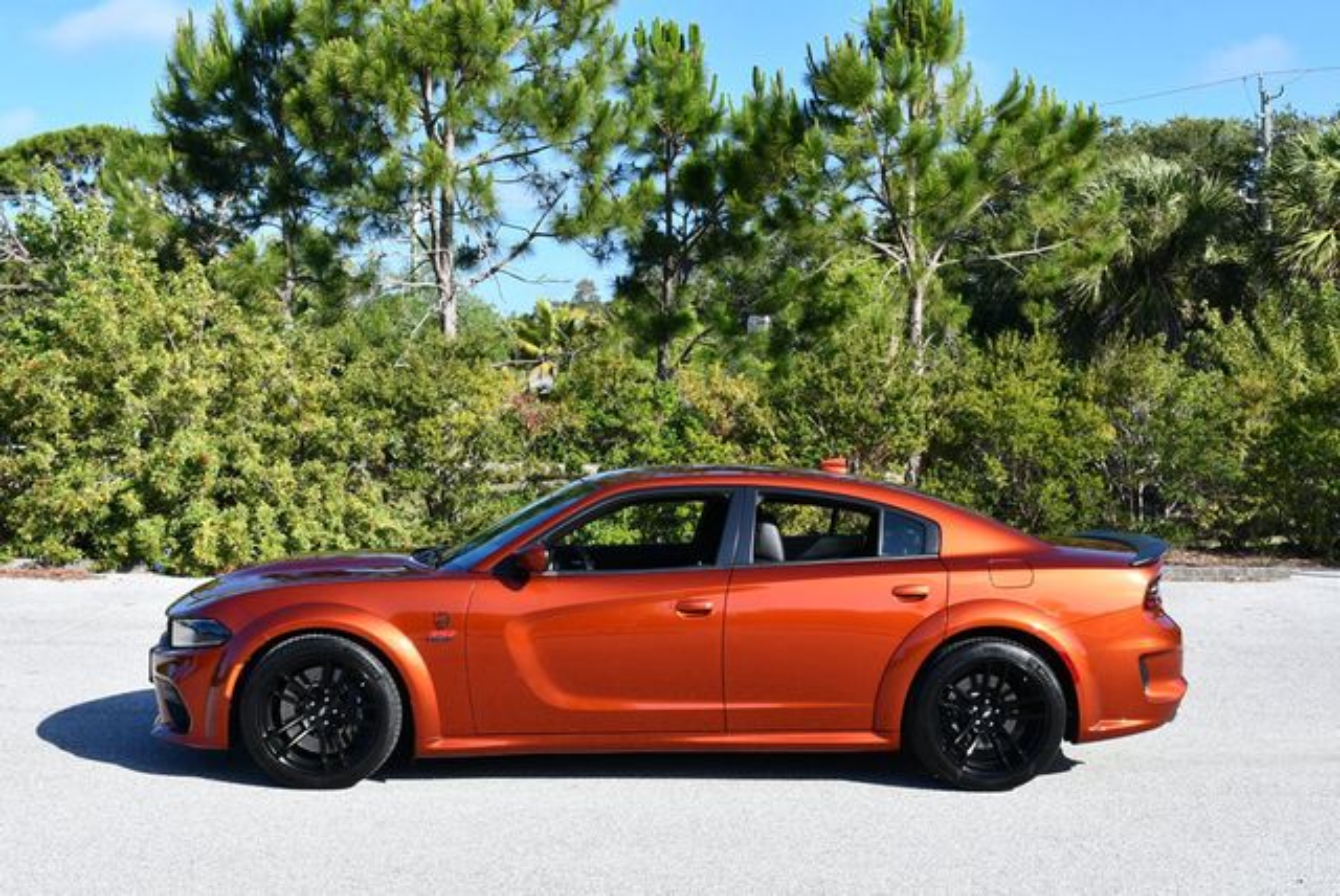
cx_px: 670
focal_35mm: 48
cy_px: 448
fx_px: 1788
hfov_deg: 41.1
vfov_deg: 28.1
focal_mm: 24
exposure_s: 1/250
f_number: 8
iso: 160
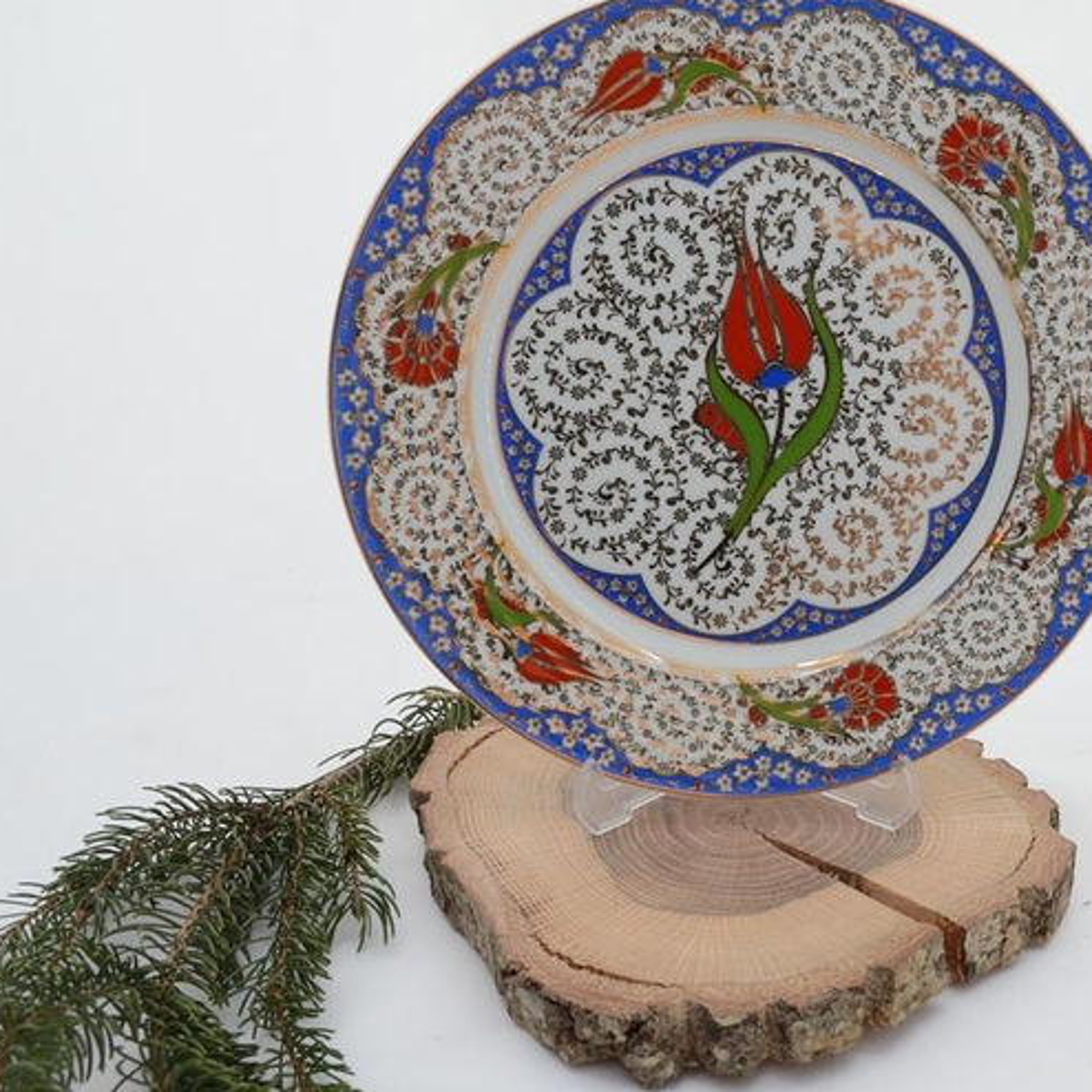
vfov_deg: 33.4
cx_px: 875
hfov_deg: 32.5
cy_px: 497
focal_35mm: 51
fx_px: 1820
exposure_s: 1/125
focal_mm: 22
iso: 400
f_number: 9
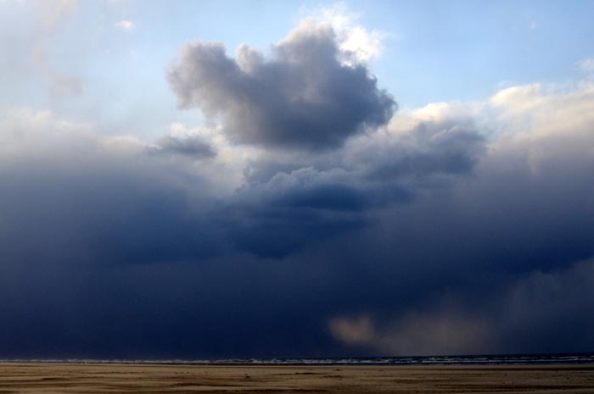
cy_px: 197
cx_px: 297
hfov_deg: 27.0
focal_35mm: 75
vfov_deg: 18.1
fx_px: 1236
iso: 400
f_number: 11
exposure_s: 1/200
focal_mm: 50
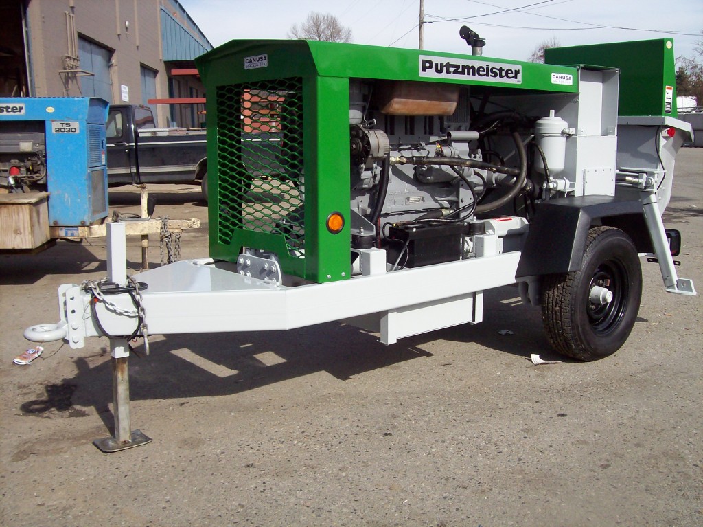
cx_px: 352
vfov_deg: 39.6
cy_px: 264
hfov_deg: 51.4
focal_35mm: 36
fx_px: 731
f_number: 4.8
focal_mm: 6
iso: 80
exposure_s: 1/692
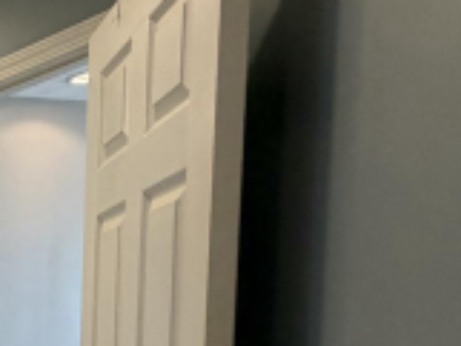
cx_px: -437
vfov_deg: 23.1
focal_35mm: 58
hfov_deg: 19.8
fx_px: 773
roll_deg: +1.7
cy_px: 417
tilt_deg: -3.9
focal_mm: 2.22
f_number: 2.2
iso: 250
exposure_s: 1/120
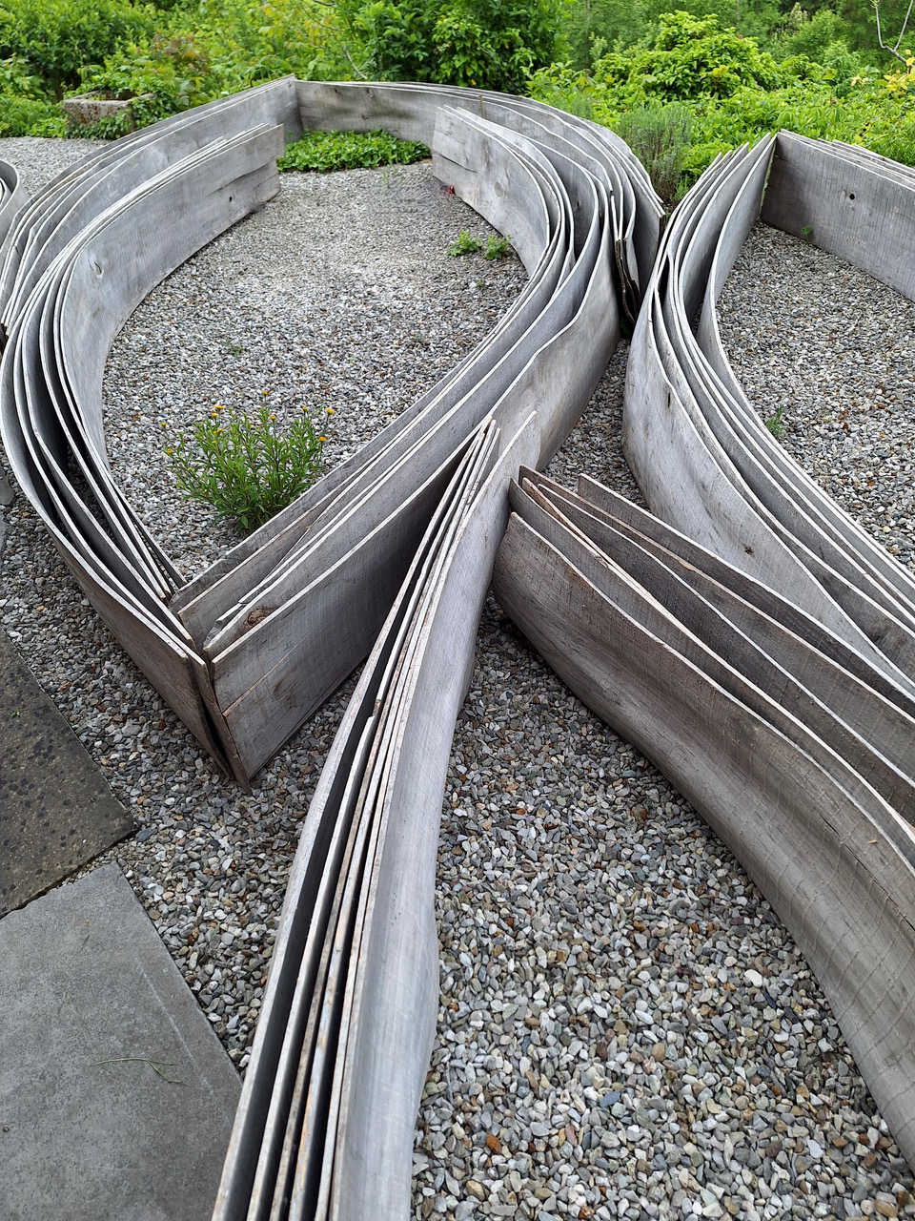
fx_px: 811
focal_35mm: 23
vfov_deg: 73.9
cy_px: 610
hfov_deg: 58.9
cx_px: 458
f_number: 1.8
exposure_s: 1/257
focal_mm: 5.54
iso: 40
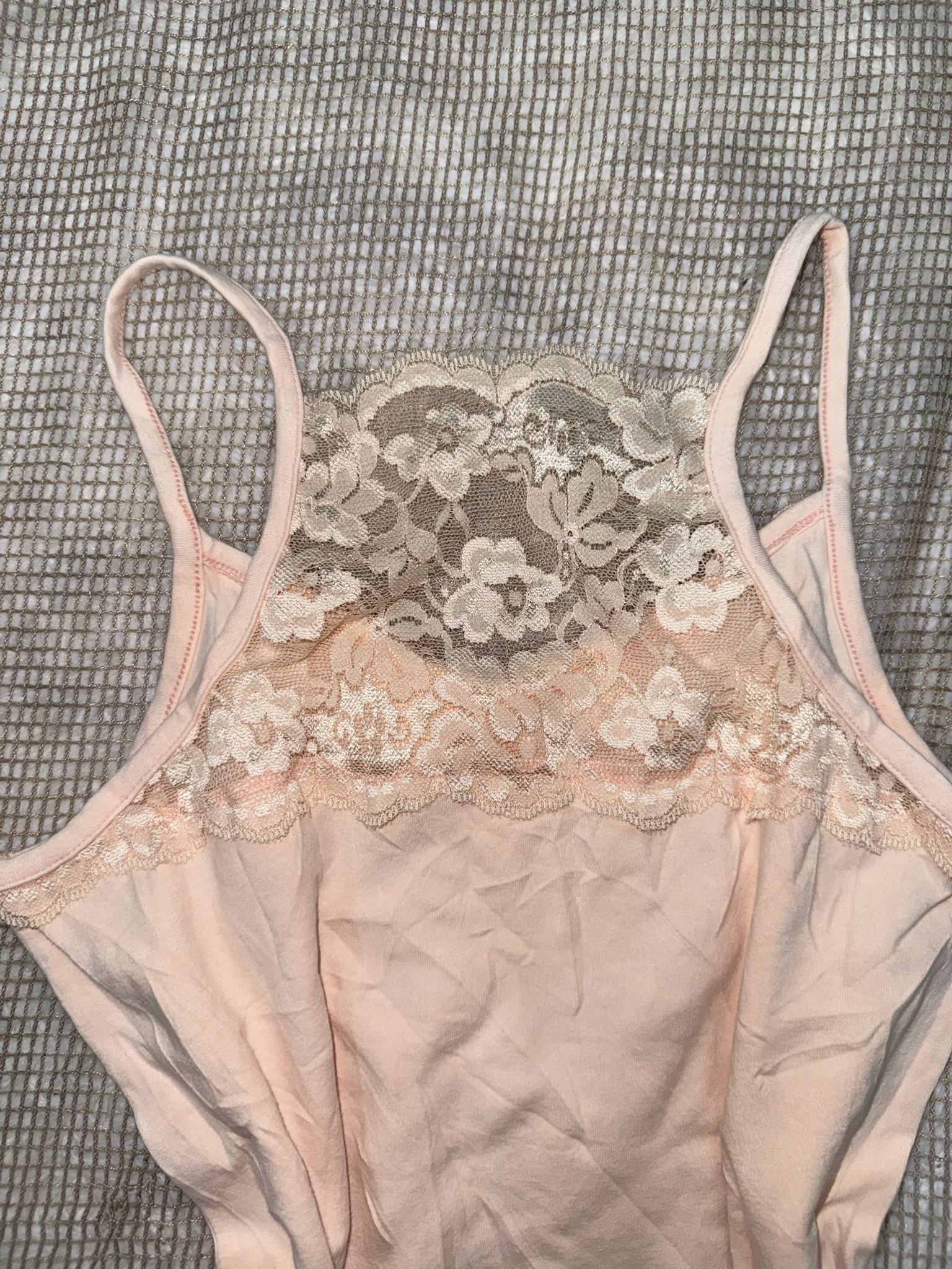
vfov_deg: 71.6
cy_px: 634
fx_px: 880
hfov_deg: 56.8
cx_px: 476
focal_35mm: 24
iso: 50
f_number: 1.78
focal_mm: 6.76
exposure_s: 1/83
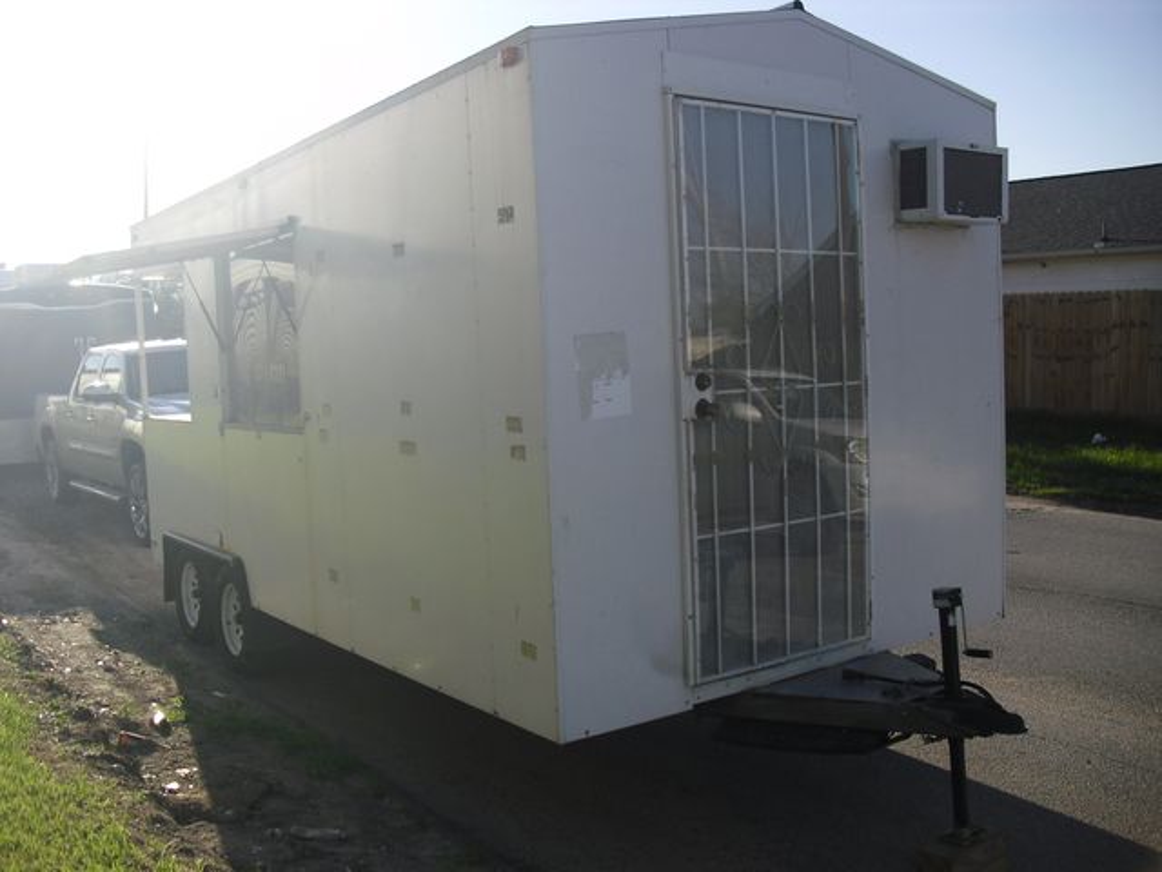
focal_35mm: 36
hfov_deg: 51.4
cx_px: 581
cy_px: 436
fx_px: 1208
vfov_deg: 39.7
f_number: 7.8
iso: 80
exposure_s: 1/160
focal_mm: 6.3
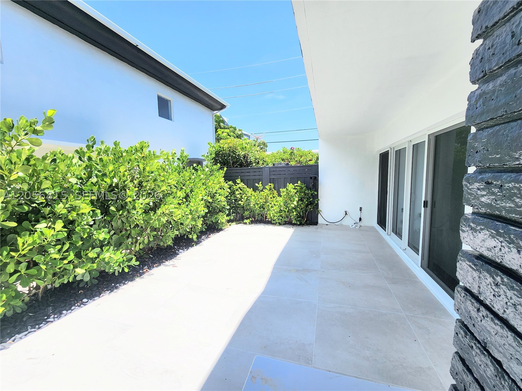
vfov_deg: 89.9
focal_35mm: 13
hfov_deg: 106.2
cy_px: 196
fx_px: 196
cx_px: 261
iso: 50
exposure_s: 1/1994
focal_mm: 2.2
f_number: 2.2
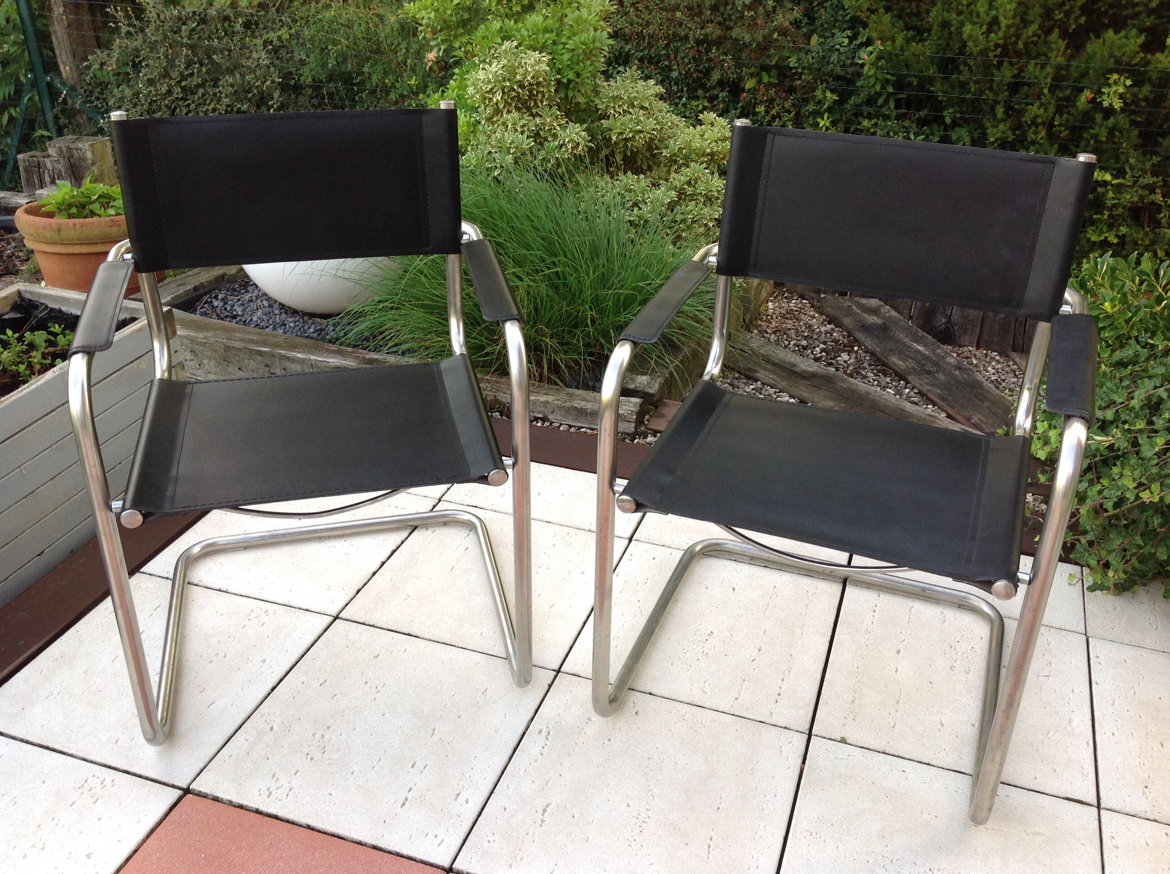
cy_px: 437
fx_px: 1181
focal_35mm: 35
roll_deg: -0.7
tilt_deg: -29.6
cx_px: 585
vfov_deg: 40.6
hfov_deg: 52.7
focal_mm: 4.28
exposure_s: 1/60
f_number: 2.4
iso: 64
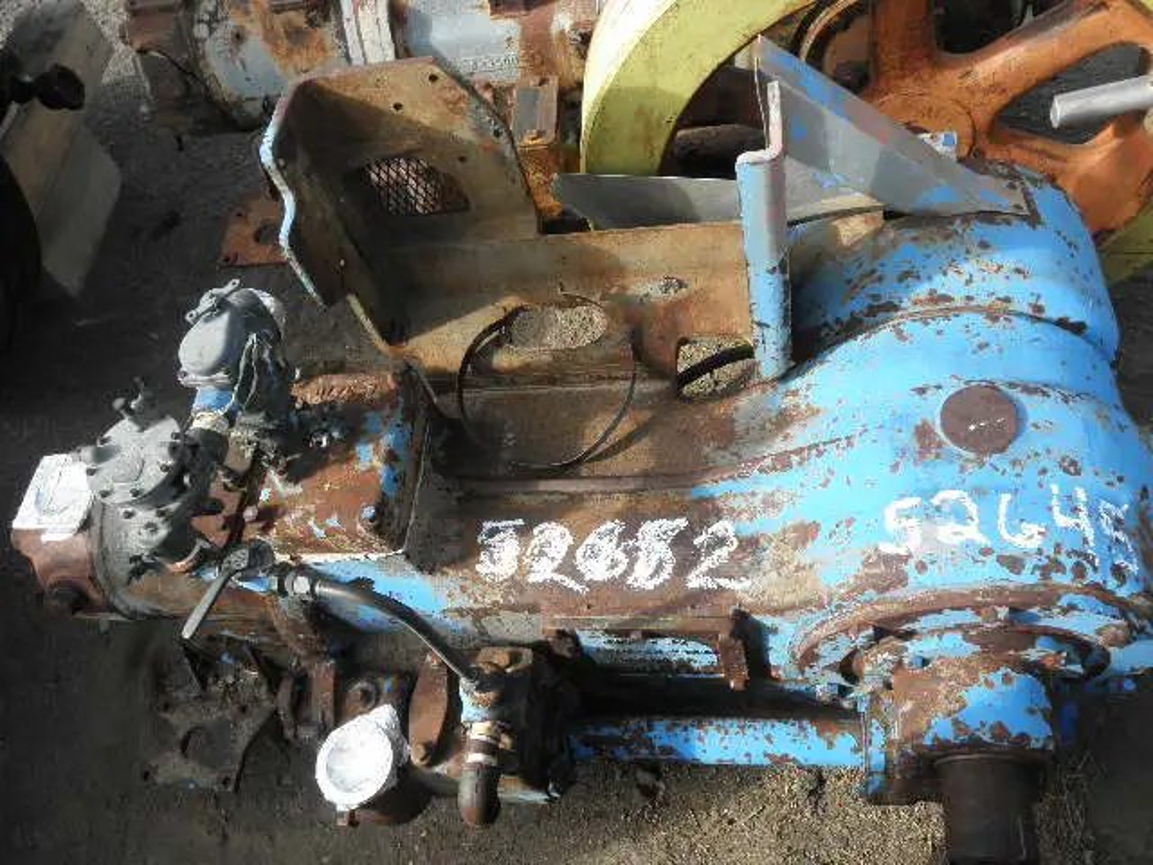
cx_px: 576
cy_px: 432
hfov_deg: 63.4
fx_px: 933
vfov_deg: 49.7
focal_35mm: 28
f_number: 3
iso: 64
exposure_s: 1/320
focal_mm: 5
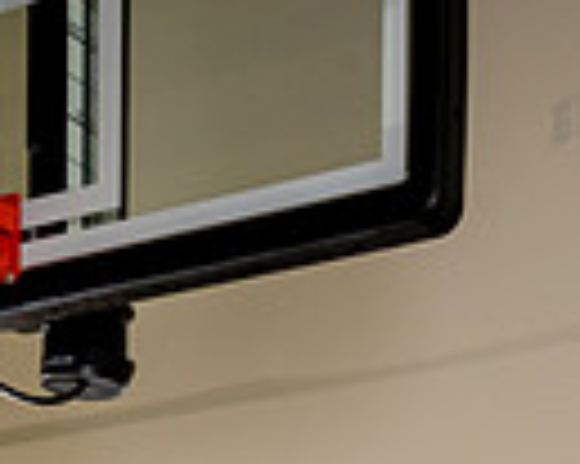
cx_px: 310
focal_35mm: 130
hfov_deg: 14.8
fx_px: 2230
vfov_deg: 10.6
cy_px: 1000
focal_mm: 39.7
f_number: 7.1
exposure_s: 1/200
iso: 640
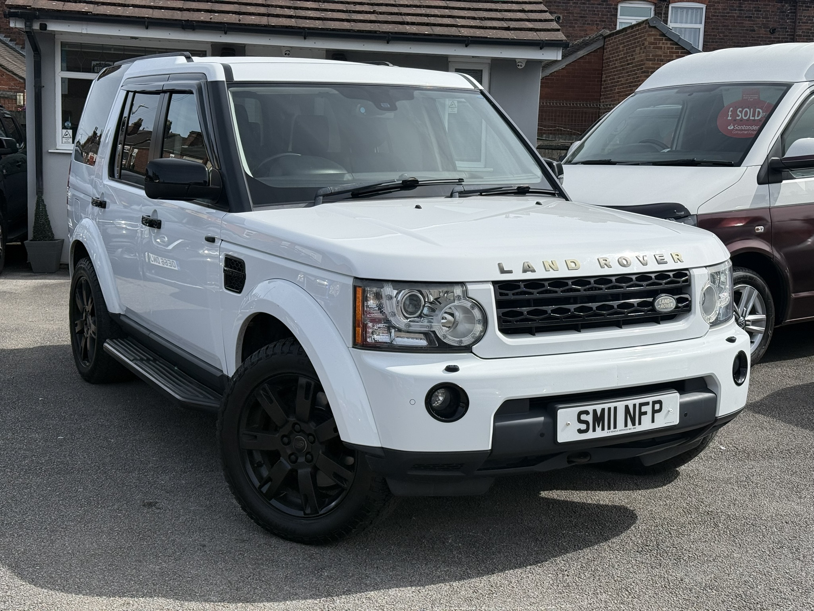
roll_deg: -2.1
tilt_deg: -7.5
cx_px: 407
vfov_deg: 30.3
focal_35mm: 48
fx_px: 1129
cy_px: 306
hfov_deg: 39.7
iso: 64
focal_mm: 6.76
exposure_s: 1/6536
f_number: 1.78
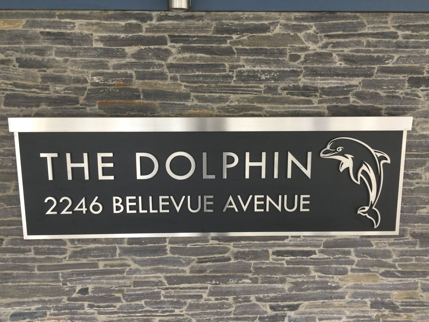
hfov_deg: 61.7
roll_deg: -1.5
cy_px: 161
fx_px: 359
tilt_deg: -9.3
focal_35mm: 29
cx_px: 214
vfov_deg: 48.2
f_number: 2.2
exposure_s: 1/15
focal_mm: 4.15
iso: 32
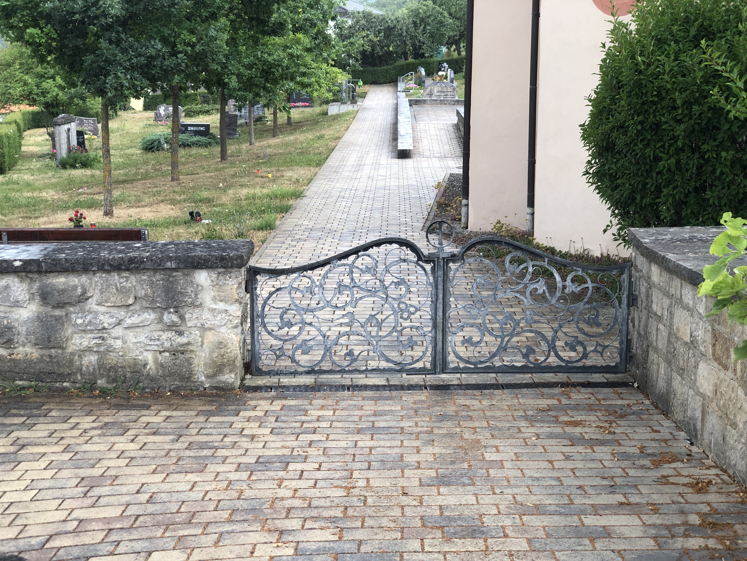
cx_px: 374
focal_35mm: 57
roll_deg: +0.6
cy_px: 280
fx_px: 1230
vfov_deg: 25.7
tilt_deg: -12.1
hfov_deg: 33.8
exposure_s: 1/60
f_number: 2.8
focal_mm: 6.6
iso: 20
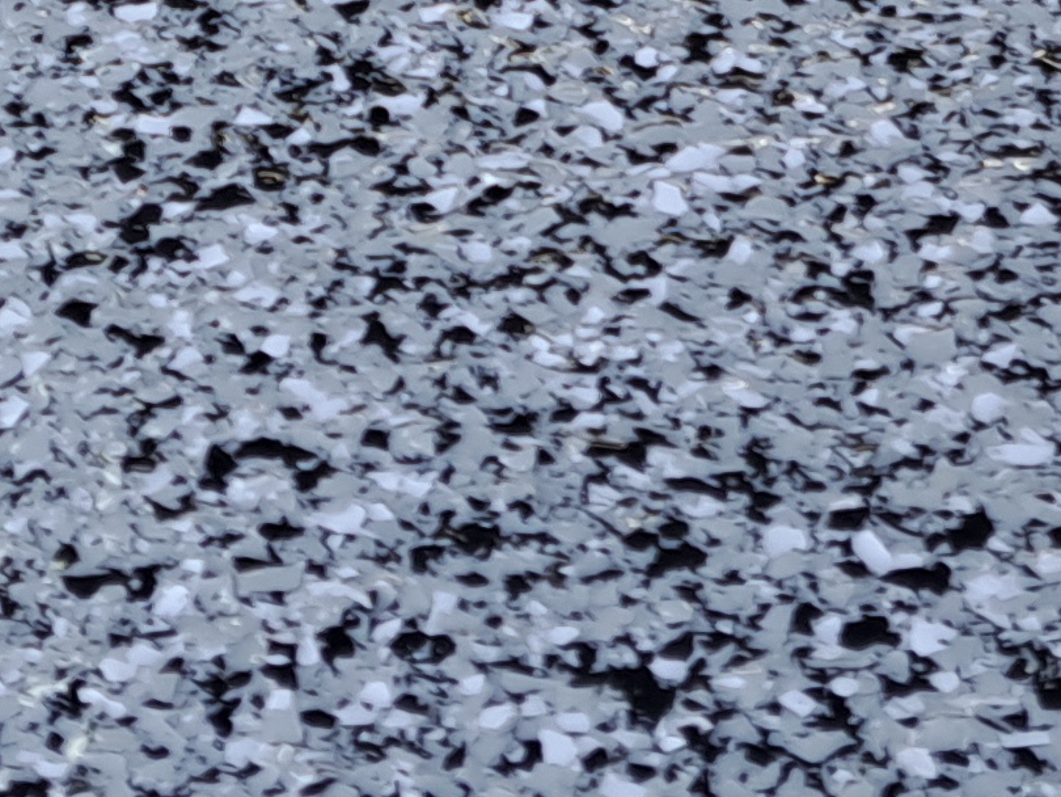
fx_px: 4200
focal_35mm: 137
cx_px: 257
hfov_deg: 14.3
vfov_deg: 9.5
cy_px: -1198
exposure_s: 1/60
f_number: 1.8
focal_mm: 5.23
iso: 50
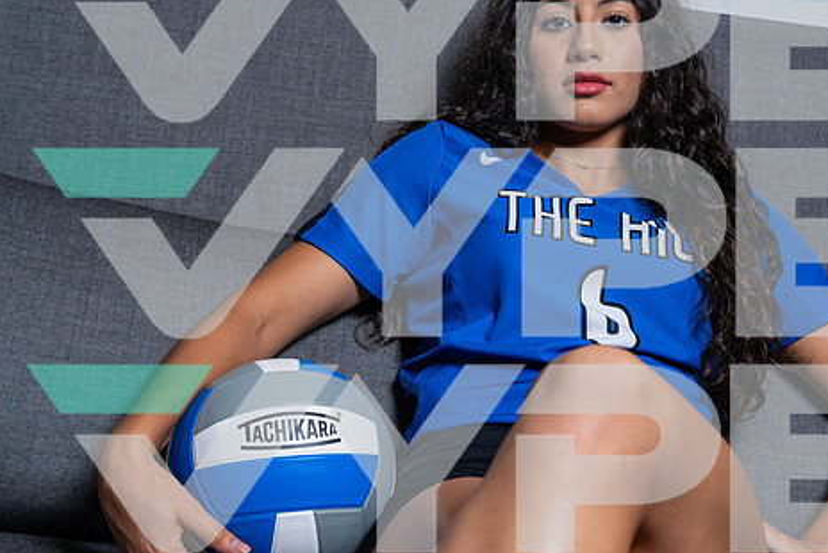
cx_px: 487
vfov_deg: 20.9
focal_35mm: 65
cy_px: 243
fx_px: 1496
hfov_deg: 30.9
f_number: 5.6
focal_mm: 52
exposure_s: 1/125
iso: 100
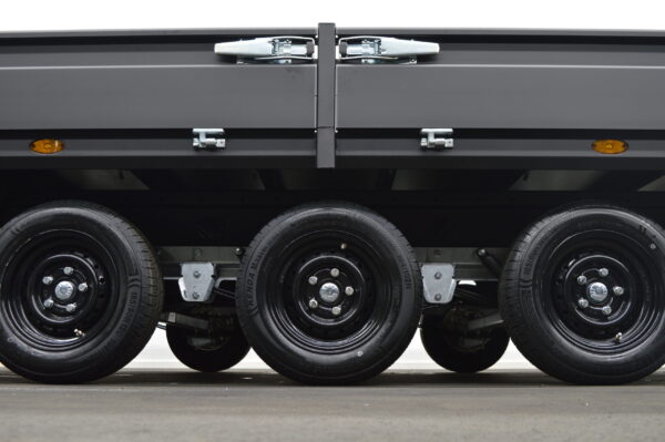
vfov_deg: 36.8
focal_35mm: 36
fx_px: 664
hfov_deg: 53.2
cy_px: 221
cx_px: 332
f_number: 7.1
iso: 100
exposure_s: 1/2.5
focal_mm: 24
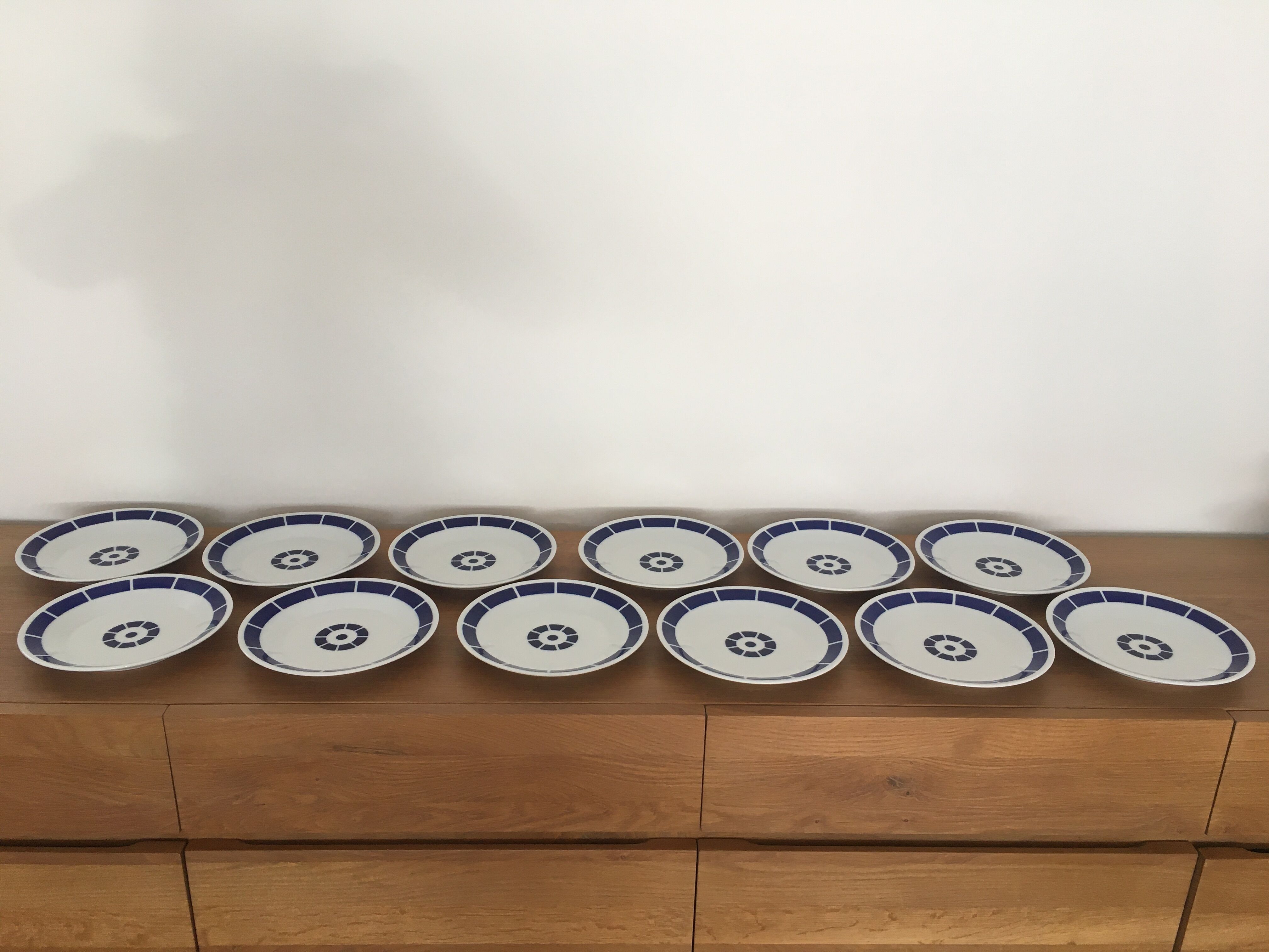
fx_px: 1063
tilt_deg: -21.3
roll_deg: -2.4
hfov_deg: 61.7
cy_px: 476
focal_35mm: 29
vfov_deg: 48.2
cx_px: 634
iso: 40
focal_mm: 4.15
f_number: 2.2
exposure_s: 1/33
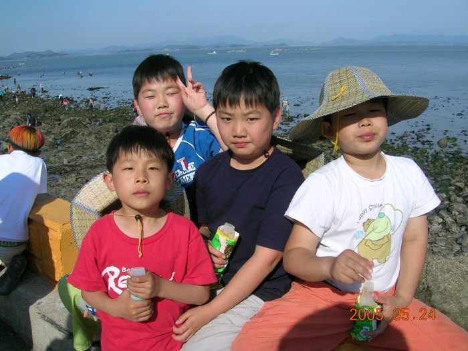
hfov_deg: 52.6
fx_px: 473
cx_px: 234
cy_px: 176
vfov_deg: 40.7
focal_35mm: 35
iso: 50
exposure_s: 1/725
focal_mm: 5.4
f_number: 4.8
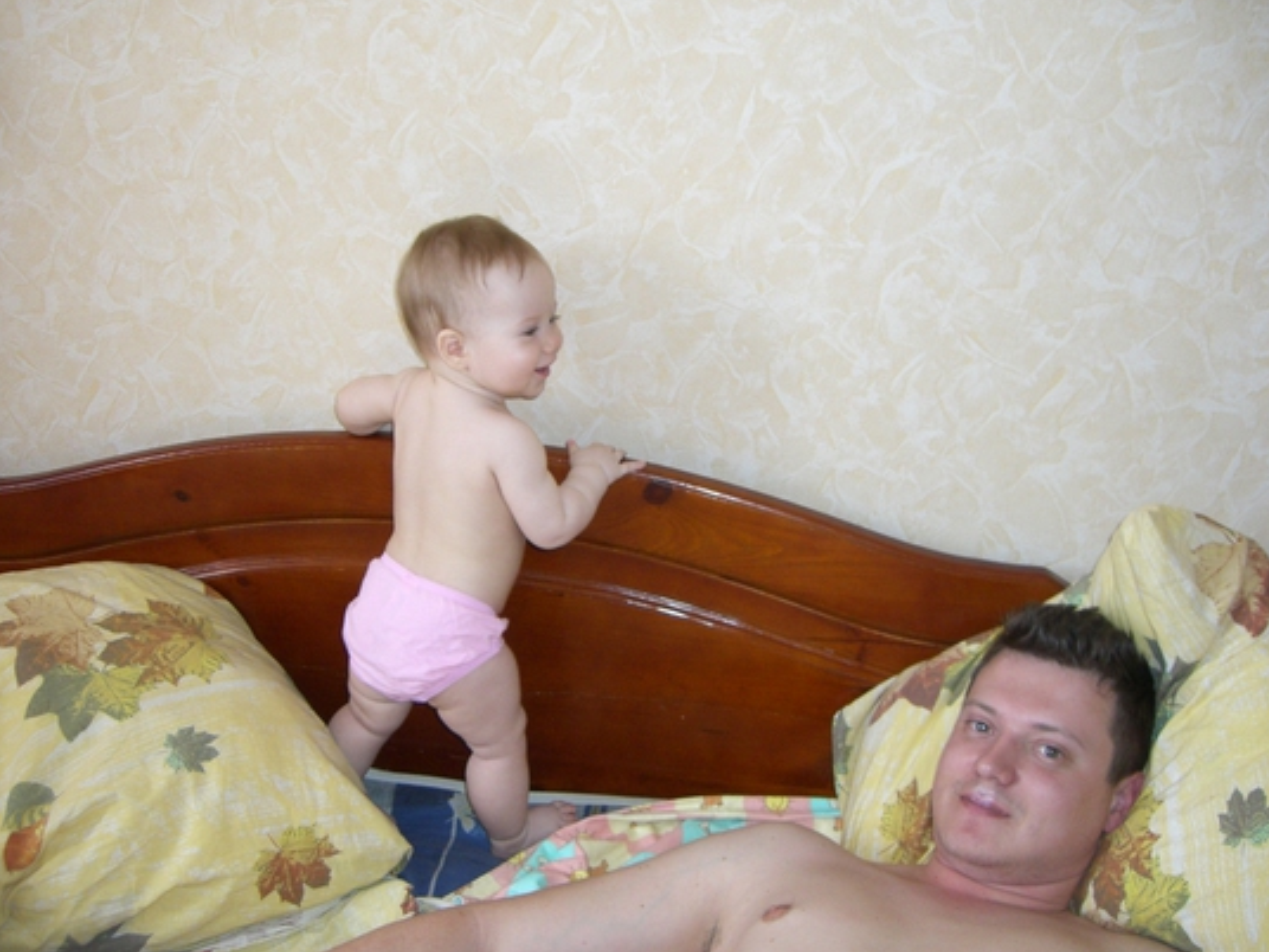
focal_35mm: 39
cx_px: 649
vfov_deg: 36.8
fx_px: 1430
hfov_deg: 47.9
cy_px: 480
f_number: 2.7
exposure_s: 1/60
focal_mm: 6.2
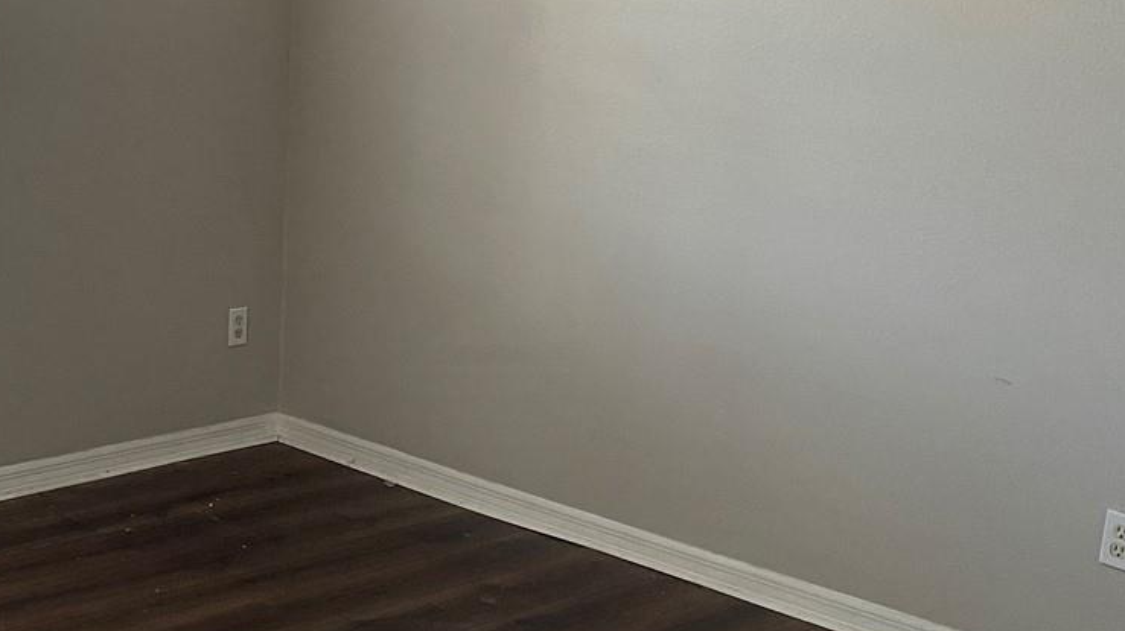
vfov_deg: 20.3
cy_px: 196
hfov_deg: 33.5
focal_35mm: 59
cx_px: 107
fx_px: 1759
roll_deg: -2.0
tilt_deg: -8.7
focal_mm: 5.1
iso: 160
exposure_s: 1/60
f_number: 1.6
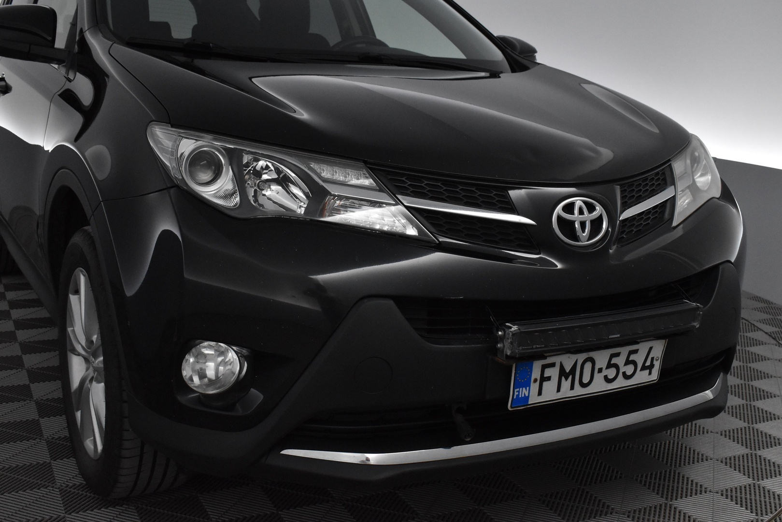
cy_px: 261
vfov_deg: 31.9
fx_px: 912
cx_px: 391
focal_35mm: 42
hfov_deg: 46.4
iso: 3200
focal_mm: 28
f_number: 7.1
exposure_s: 1/200
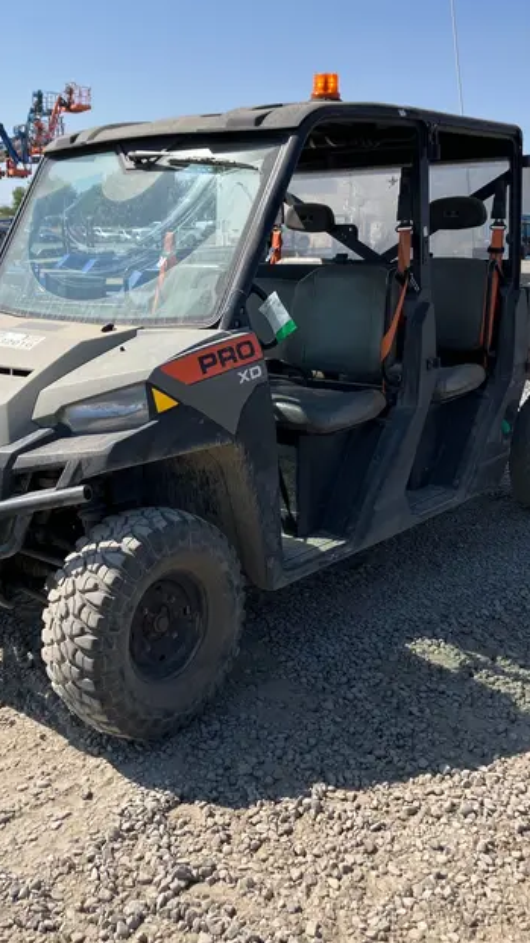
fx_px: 900
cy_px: 427
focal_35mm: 36
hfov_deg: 32.7
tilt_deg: -8.5
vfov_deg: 55.2
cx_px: 220
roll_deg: -2.3
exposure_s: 1/1736
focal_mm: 3.99
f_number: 1.8
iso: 32
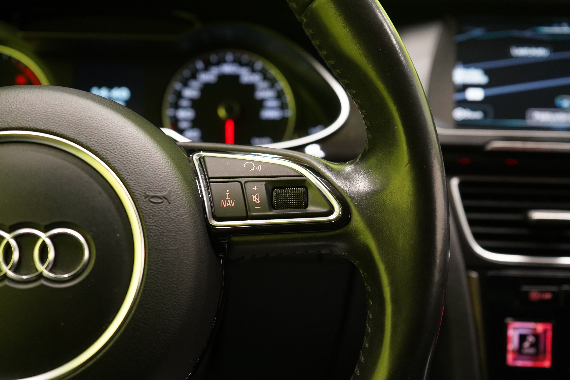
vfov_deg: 33.4
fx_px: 633
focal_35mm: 40
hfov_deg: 48.5
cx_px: 285
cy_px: 190
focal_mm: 40
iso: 2000
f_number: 5
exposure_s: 1/25
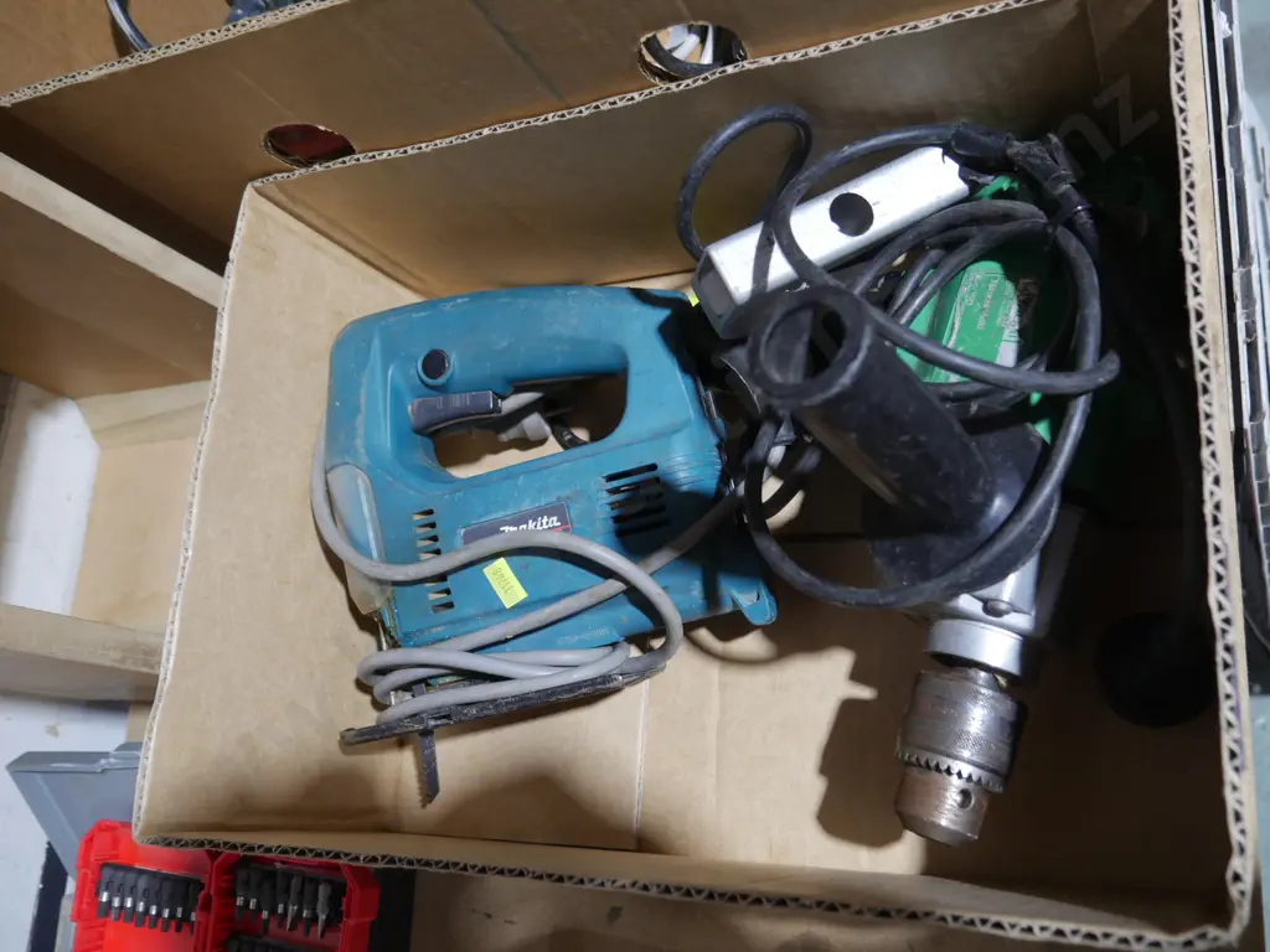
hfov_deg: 56.8
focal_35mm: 32
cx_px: 635
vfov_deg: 44.2
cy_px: 476
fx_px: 1174
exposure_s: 1/60
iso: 1000
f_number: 3.6
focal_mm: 16
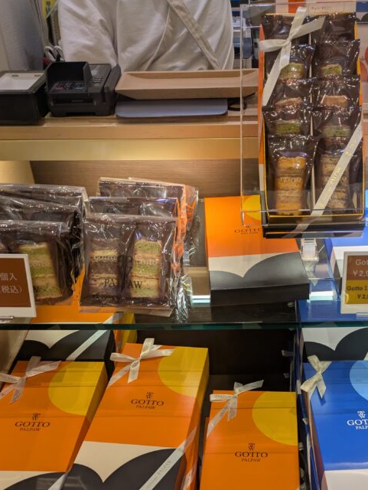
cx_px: 253
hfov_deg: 35.6
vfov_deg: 45.3
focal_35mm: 40
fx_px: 566
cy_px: 364
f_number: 1.89
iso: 112
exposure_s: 1/309
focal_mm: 5.43
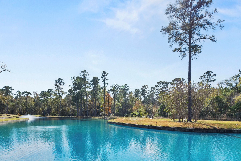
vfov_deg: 57.5
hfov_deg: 81.2
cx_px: 119
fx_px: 141
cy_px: 114
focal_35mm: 21
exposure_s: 1/320
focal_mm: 14
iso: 800
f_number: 8
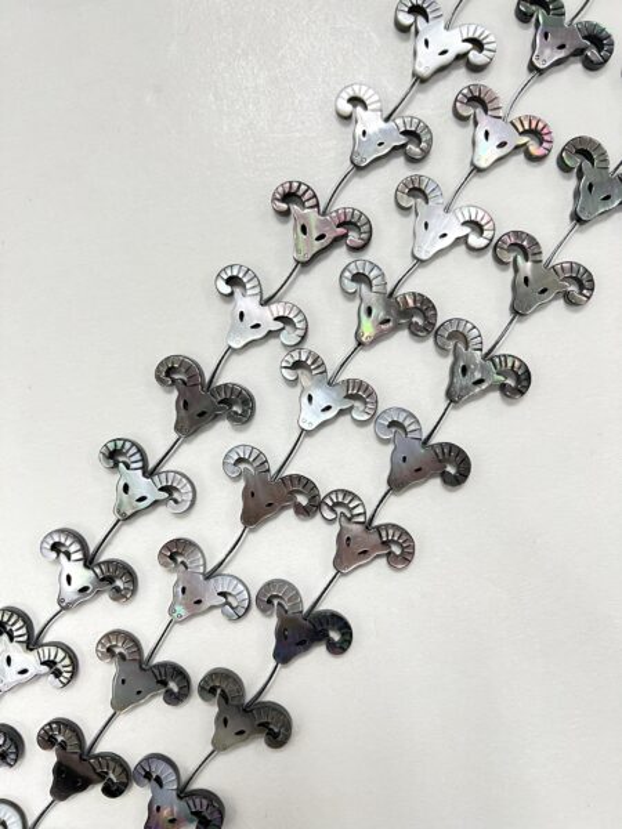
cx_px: 311
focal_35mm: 26
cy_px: 414
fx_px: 623
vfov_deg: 67.3
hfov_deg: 53.1
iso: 100
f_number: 1.5
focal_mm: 5.7
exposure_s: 1/50
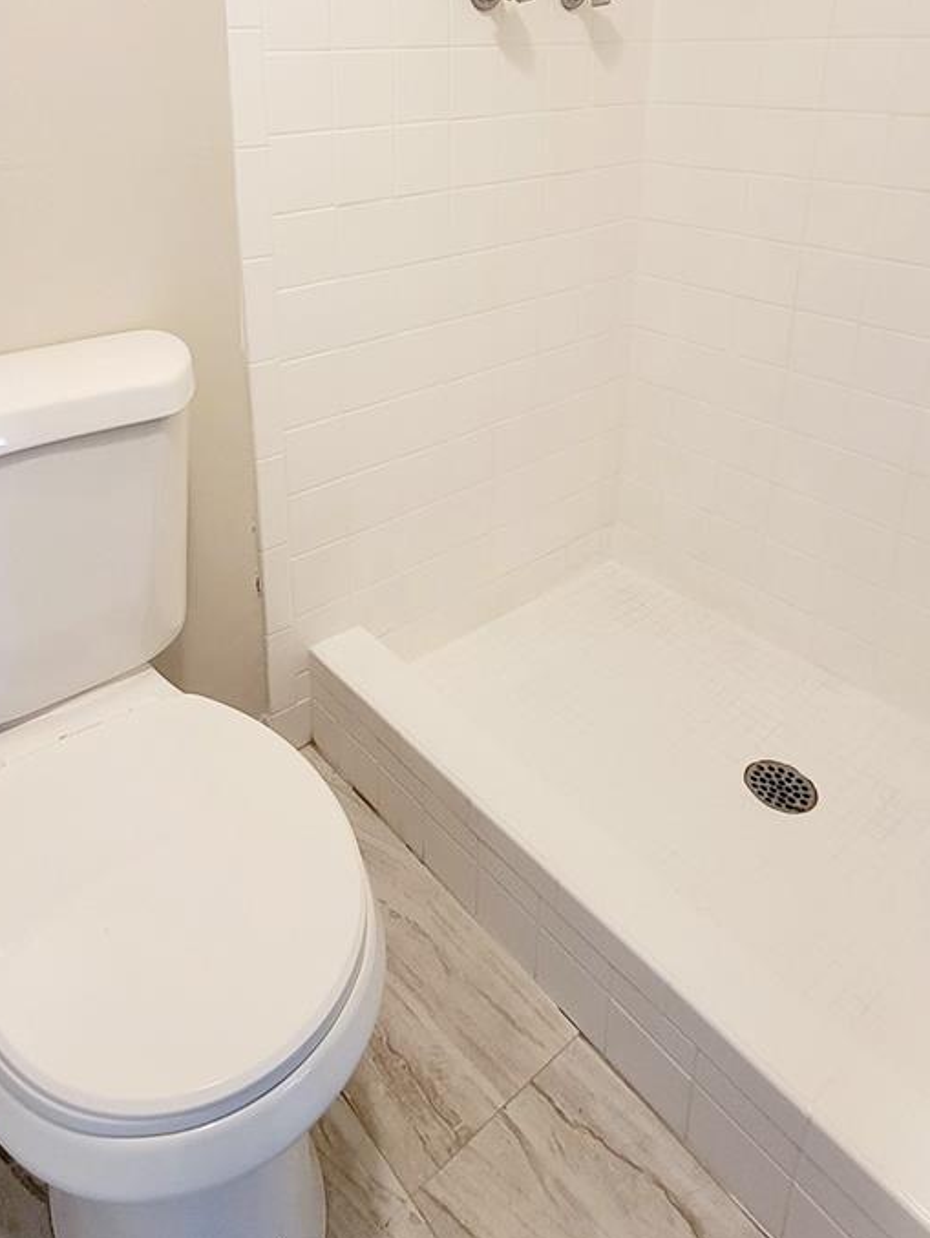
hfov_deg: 58.0
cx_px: 334
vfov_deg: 69.6
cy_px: 329
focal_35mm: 23
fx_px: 823
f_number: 2.2
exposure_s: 1/60.2
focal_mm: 2.2
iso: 250
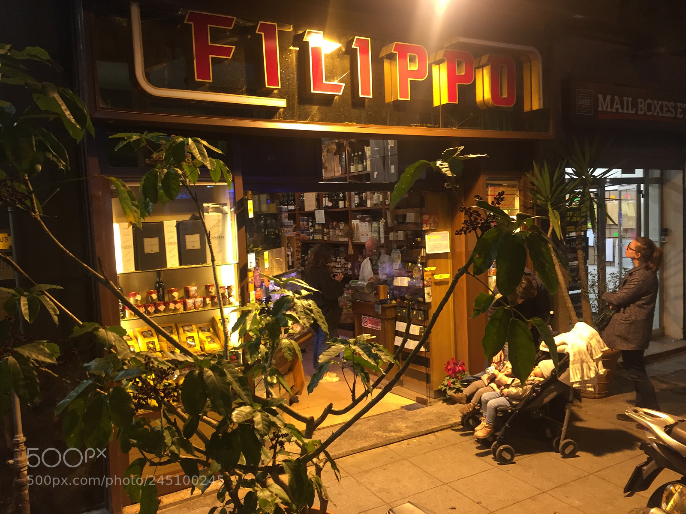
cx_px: 343
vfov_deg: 48.2
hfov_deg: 61.7
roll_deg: +0.6
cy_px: 257
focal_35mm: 29
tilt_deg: -4.2
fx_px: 575
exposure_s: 1/33
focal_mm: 4.15
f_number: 2.2
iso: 125
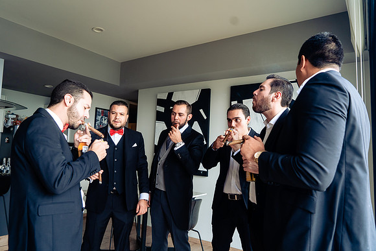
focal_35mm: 26
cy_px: 122
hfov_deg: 68.9
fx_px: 274
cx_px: 174
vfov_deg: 49.3
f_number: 4
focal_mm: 24
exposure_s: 1/160
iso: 640
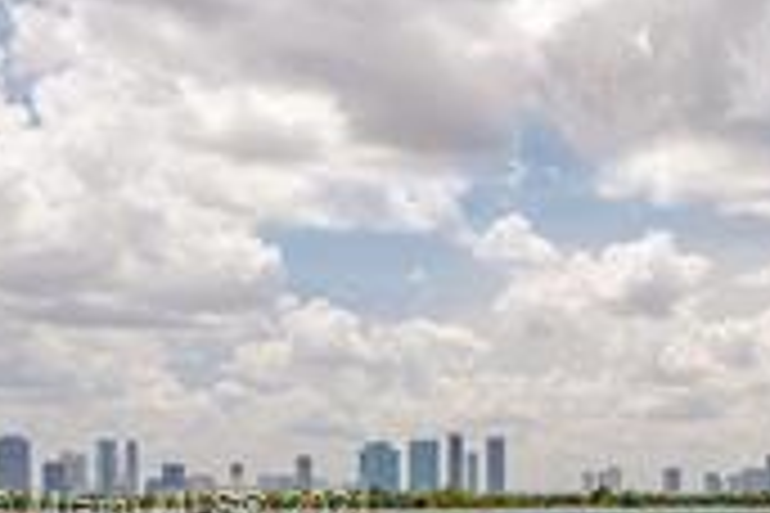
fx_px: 1283
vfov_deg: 21.8
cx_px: 1193
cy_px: 513
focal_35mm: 60
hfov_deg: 24.7
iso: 200
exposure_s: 1/250
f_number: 8
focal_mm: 16
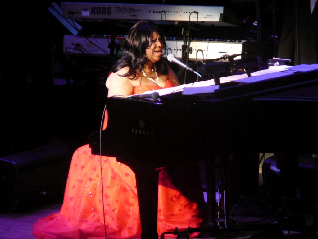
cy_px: 120
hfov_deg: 7.3
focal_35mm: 273
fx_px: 2508
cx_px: 159
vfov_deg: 5.4
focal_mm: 40.5
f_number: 4.1
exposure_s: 1/8
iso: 200
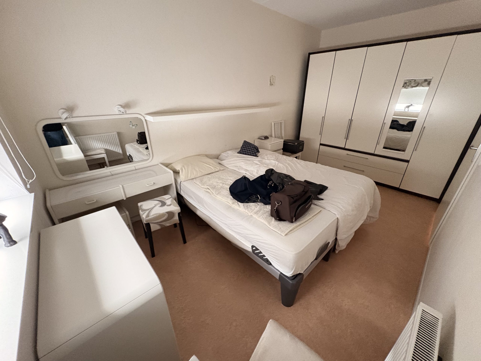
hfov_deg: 102.1
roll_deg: +0.2
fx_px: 195
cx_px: 240
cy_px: 180
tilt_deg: -23.9
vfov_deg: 85.7
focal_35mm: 14
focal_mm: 2.22
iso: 1000
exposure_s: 1/49
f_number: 2.2
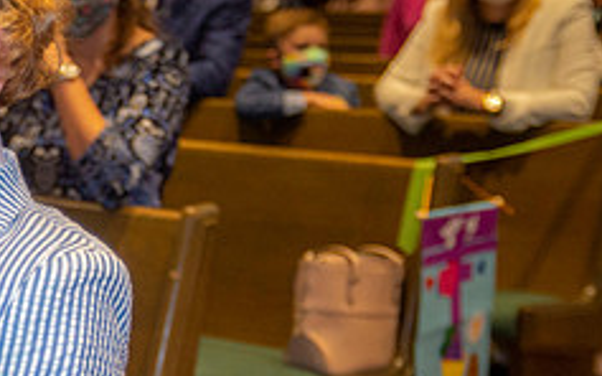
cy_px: 325
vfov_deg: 11.6
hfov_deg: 17.8
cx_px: -94
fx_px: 1837
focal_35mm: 112
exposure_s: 1/125
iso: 1600
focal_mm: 45
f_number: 4.5
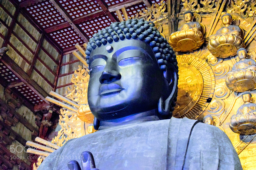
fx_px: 587
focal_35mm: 82
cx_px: 128
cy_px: 85
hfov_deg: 24.6
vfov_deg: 16.5
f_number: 5.6
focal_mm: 55
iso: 6400
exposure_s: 1/20
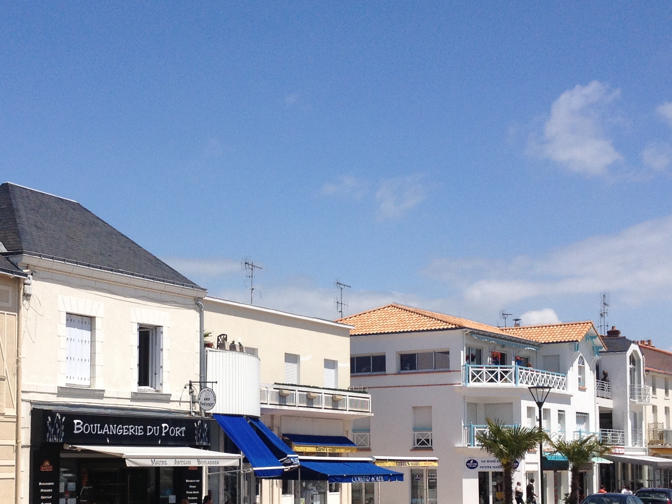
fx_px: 1243
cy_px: 390
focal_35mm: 64
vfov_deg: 22.7
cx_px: 258
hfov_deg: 30.2
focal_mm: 4.28
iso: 50
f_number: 2.4
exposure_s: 1/3067
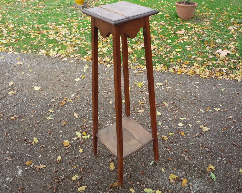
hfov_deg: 55.6
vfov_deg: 45.8
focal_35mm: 32
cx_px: 129
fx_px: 229
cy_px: 95
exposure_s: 1/30
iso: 320
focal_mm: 5.2
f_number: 3.3
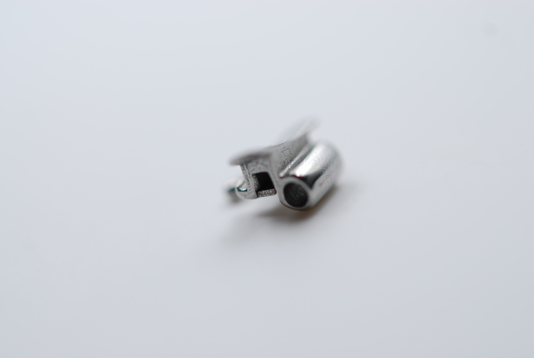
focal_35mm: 90
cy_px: 179
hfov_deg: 22.6
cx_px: 267
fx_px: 1337
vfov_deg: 15.2
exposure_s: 1/80
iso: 100
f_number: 4.8
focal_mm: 60
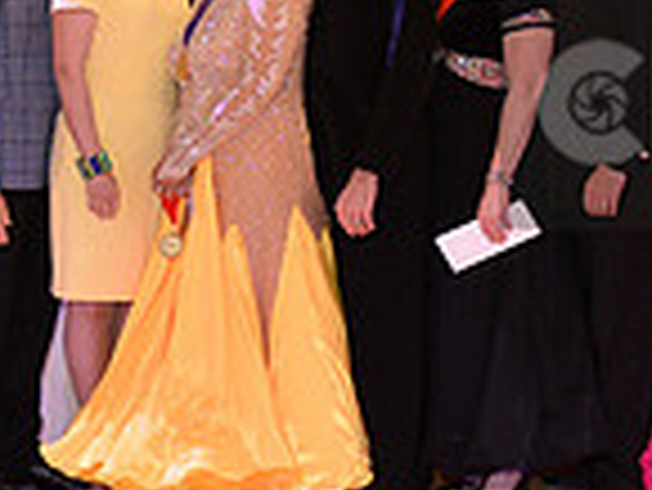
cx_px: 989
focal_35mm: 123
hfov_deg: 14.8
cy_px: 110
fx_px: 2319
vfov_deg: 12.0
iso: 2000
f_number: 5
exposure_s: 1/250
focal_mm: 32
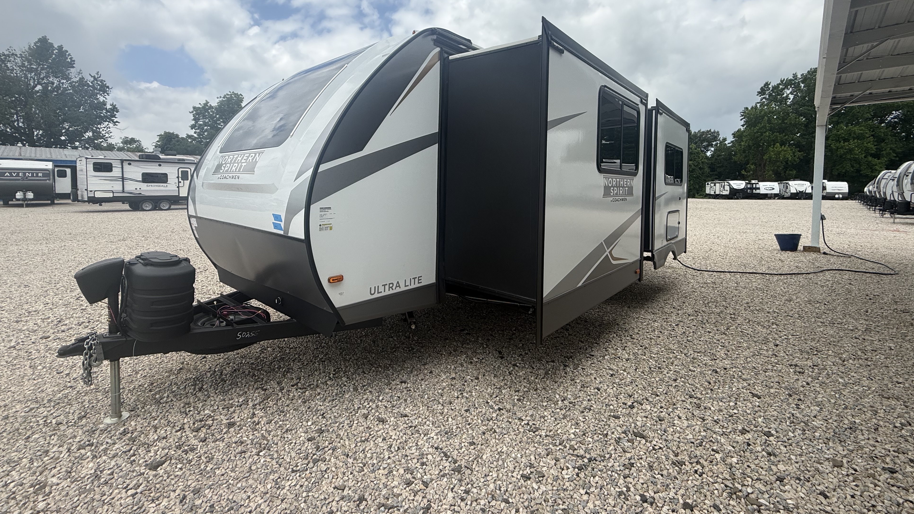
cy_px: 204
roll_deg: -0.3
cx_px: 455
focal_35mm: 16
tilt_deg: -2.2
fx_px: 388
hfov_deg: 99.4
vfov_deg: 66.4
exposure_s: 1/1312
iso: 50
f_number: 2.2
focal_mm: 2.22
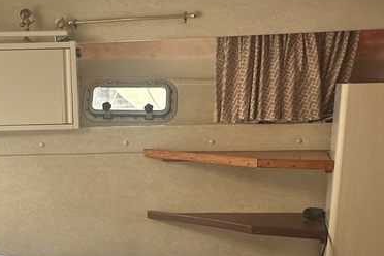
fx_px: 501
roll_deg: +1.1
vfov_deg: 28.1
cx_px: 95
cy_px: 202
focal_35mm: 47
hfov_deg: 40.7
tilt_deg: -12.0
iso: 125
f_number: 2.2
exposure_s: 1/99
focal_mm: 2.22
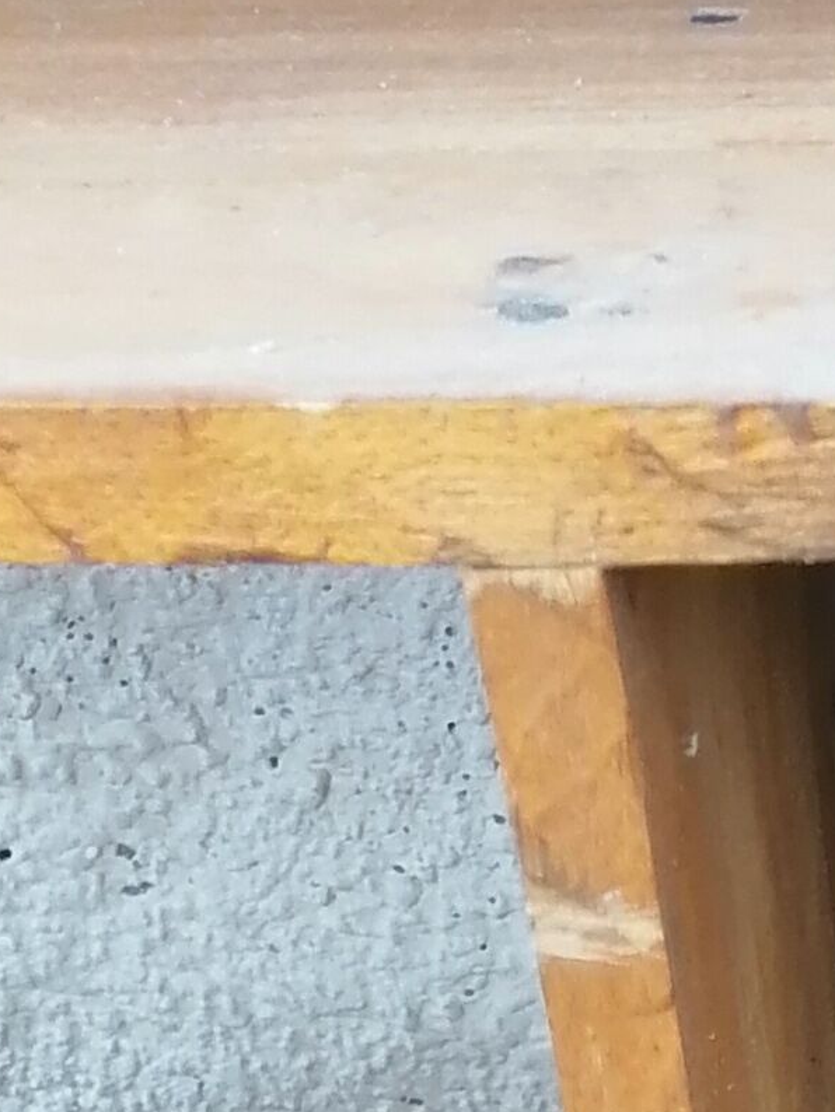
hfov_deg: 10.3
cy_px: 2069
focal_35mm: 136
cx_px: 1454
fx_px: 4372
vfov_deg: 13.0
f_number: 1.8
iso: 64
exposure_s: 1/50
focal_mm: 5.3
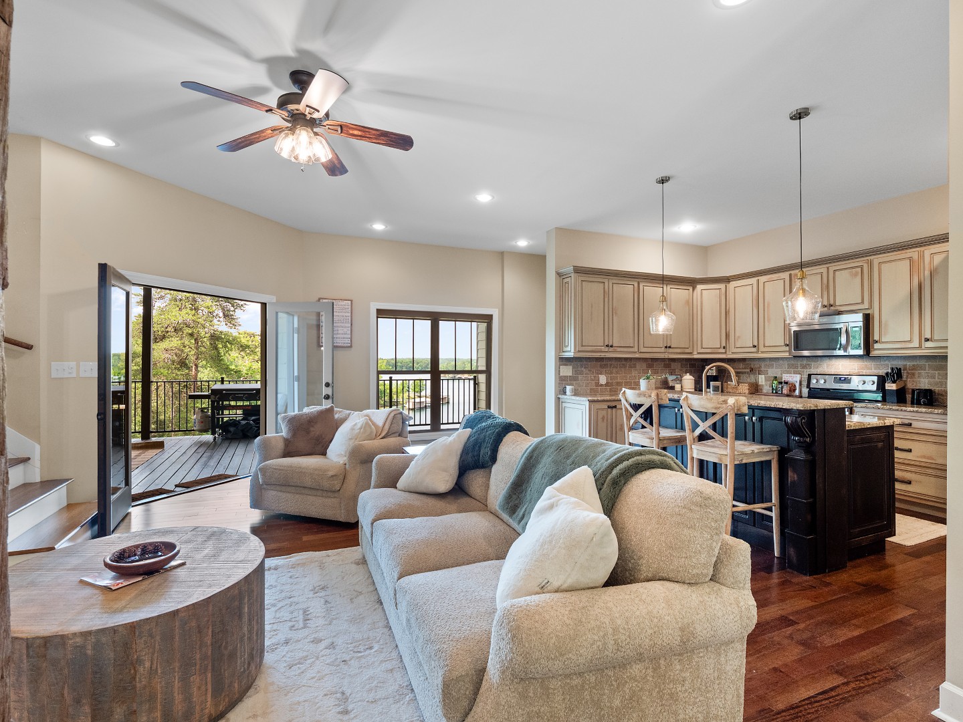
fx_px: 445
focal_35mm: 16
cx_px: 482
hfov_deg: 94.5
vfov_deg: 78.1
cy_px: 361
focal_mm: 8
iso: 400
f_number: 5.6
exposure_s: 1/15
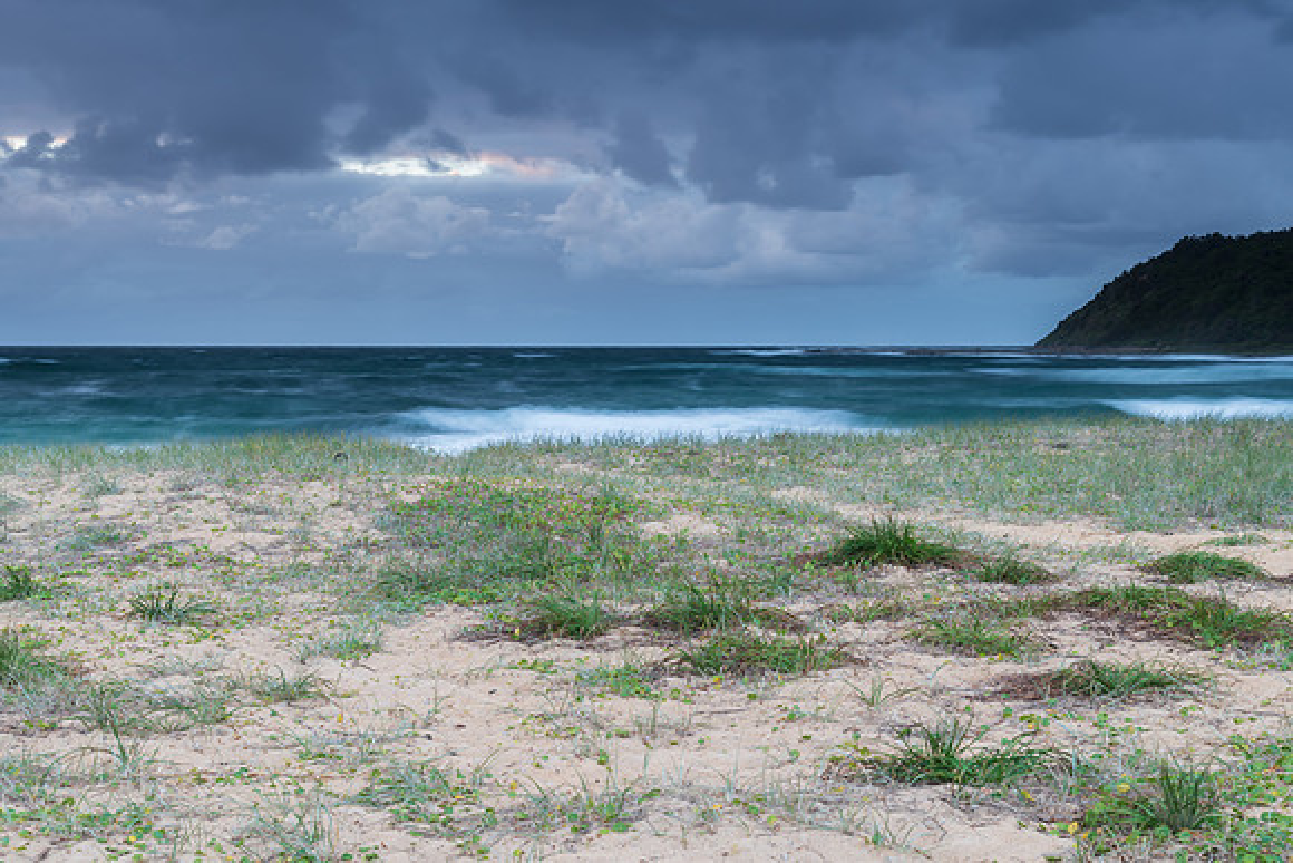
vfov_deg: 25.7
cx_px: 646
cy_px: 432
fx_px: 1889
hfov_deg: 37.8
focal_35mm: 53
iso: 50
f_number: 10
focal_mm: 52
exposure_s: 2.5
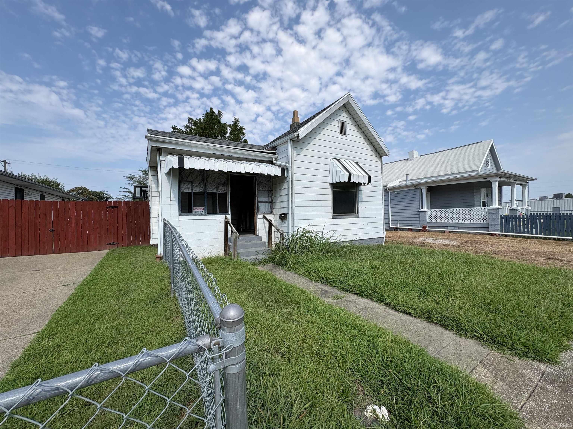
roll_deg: +1.0
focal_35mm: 14
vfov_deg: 85.7
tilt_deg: +0.6
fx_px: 232
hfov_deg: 102.1
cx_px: 286
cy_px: 214
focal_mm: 2.22
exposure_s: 1/2083
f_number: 2.2
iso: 50
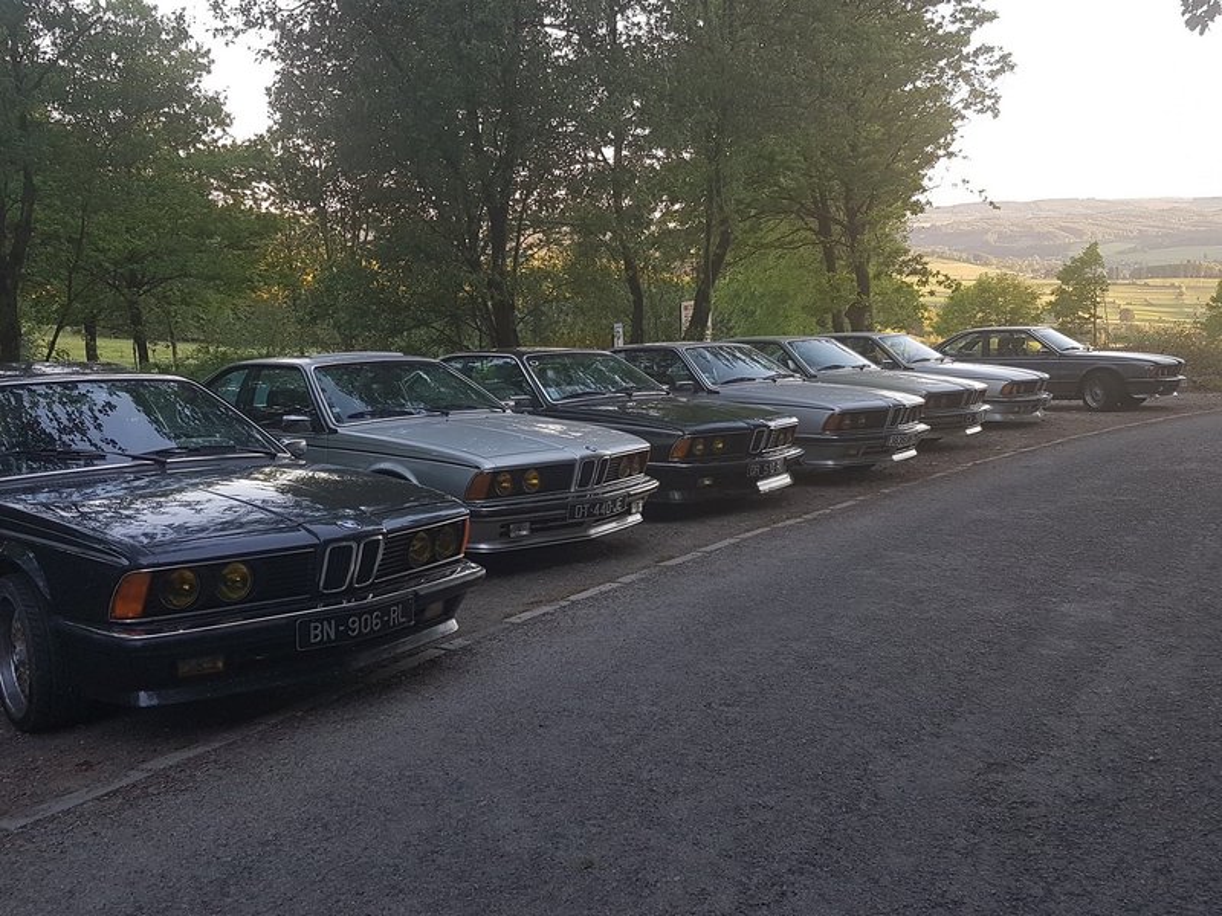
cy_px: 458
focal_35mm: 26
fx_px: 918
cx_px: 611
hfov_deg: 67.3
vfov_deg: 53.1
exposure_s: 1/100
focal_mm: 4.2
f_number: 1.7
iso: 40
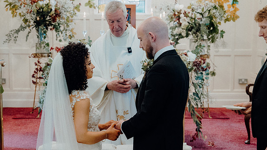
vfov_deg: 17.0
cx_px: 135
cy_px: 82
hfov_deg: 29.7
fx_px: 503
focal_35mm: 71
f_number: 3.5
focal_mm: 45
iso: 2500
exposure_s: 1/160
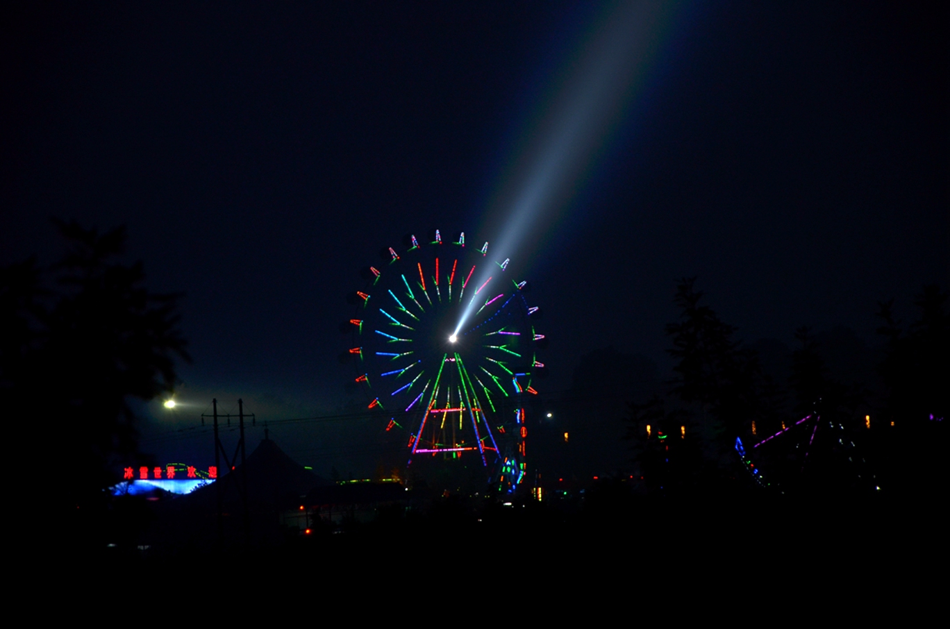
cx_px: 475
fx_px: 4148
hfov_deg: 13.1
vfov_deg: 8.7
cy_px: 314
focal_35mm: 158
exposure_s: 1/20
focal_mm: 105
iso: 200
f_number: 5.6
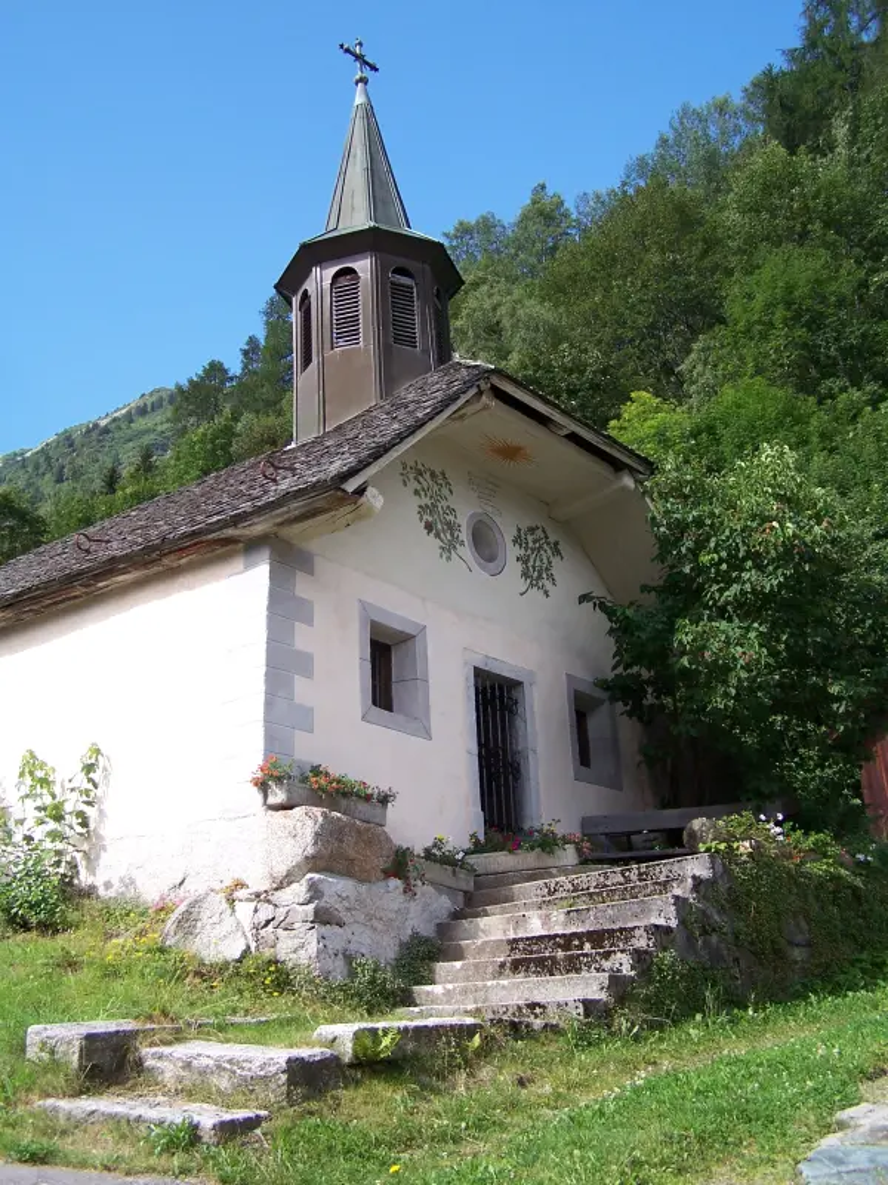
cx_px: 444
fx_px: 1300
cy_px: 592
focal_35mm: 38
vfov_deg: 49.0
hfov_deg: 37.7
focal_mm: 6.3
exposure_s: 1/400
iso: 80
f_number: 2.8
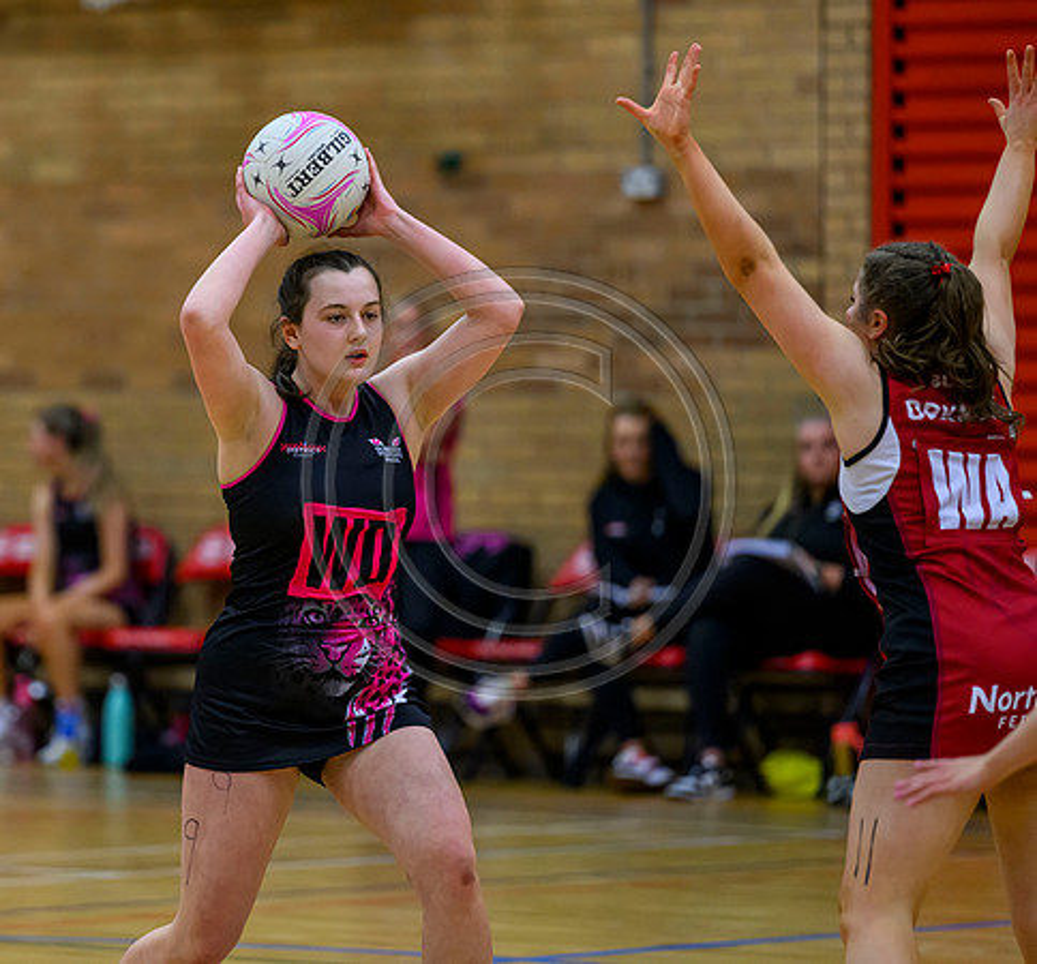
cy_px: 444
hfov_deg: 6.8
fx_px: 8668
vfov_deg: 6.4
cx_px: 256
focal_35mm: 265
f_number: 3.2
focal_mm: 200
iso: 4000
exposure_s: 1/800
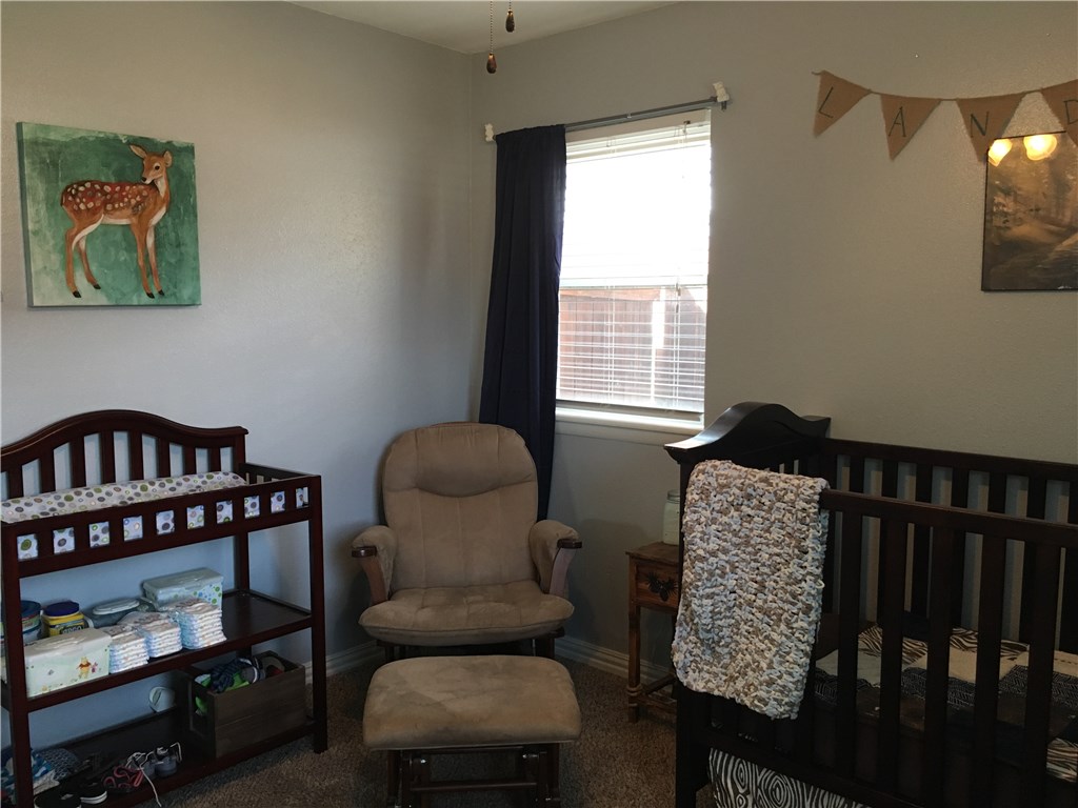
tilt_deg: -5.8
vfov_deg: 48.2
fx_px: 903
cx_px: 539
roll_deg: -0.4
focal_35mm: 29
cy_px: 404
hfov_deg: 61.7
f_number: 2.2
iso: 100
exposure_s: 1/30
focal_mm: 4.15
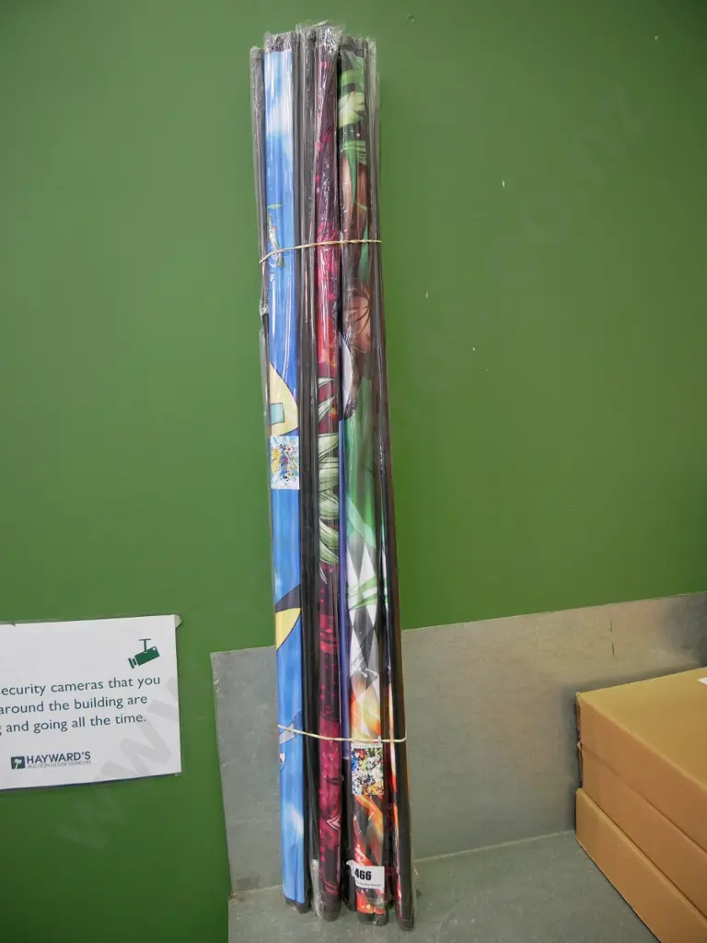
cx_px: 354
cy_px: 472
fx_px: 654
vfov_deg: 71.6
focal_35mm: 24
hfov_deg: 56.8
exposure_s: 1/60
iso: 1000
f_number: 3.5
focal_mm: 12
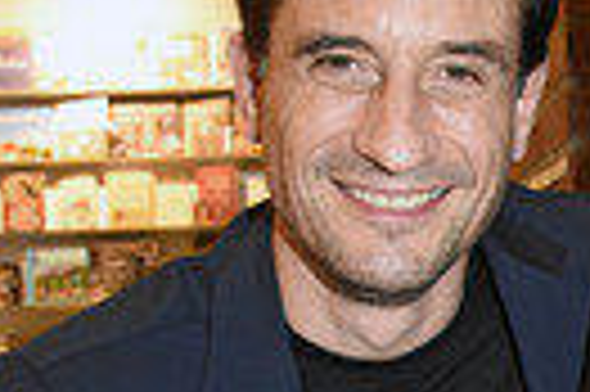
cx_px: 642
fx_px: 1686
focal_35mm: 103
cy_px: 347
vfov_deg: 13.2
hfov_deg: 19.1
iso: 3200
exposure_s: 1/160
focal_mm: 20
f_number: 6.3
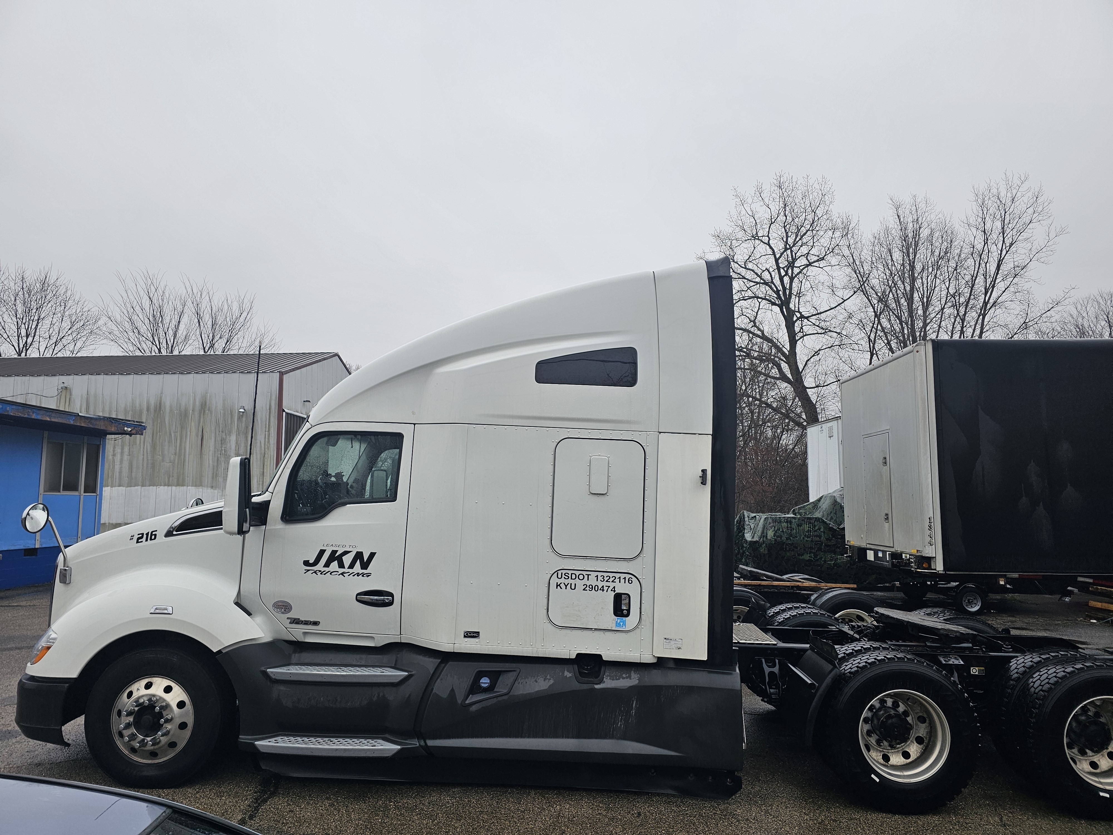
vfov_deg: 58.9
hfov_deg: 73.9
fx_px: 740
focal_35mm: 23
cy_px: 418
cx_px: 556
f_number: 1.7
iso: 16
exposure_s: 1/180
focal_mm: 6.3
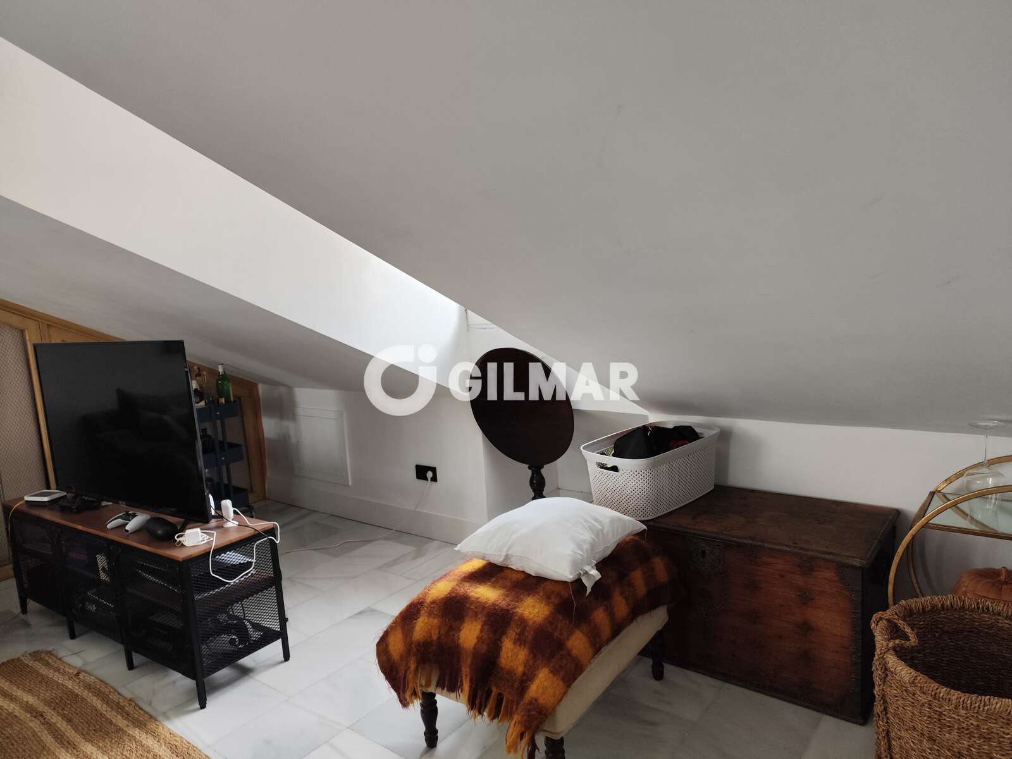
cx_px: 506
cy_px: 380
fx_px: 672
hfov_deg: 73.9
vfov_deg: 58.9
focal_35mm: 23
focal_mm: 6.19
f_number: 1.65
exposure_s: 1/100
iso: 400
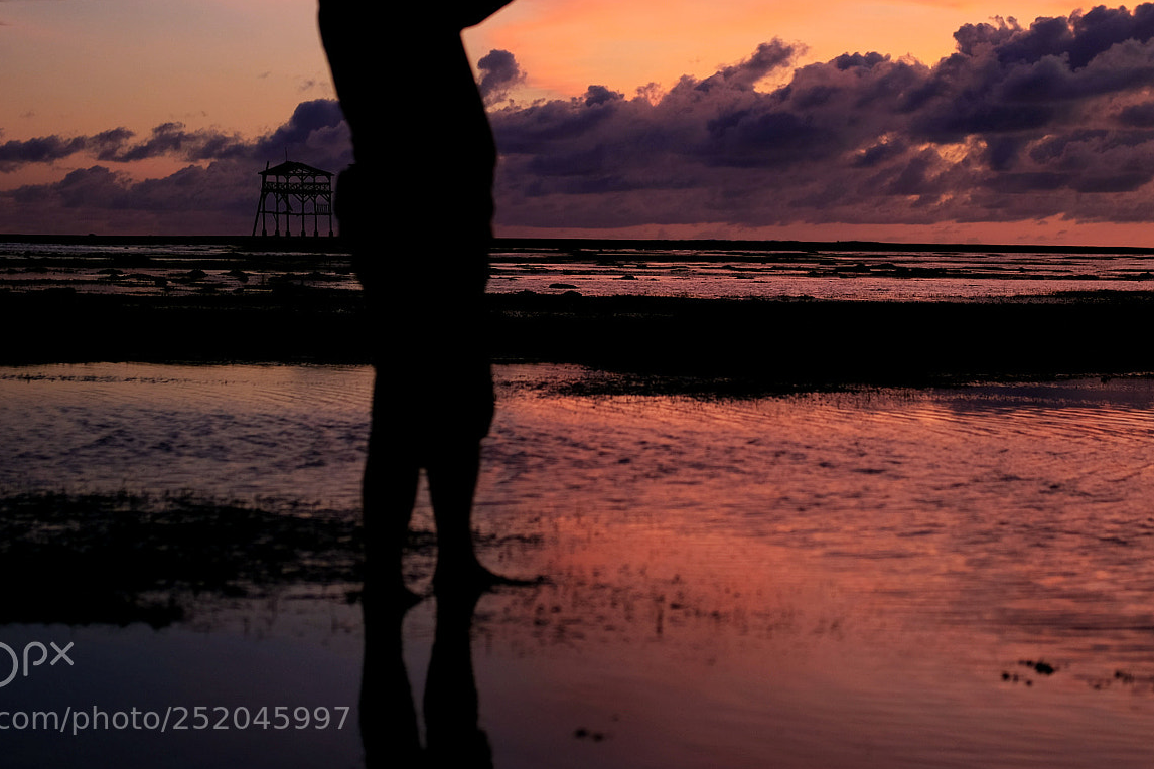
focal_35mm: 74
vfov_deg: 18.4
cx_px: 629
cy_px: 261
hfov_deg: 27.3
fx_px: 2372
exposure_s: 1/80
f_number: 2
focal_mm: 35
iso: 200
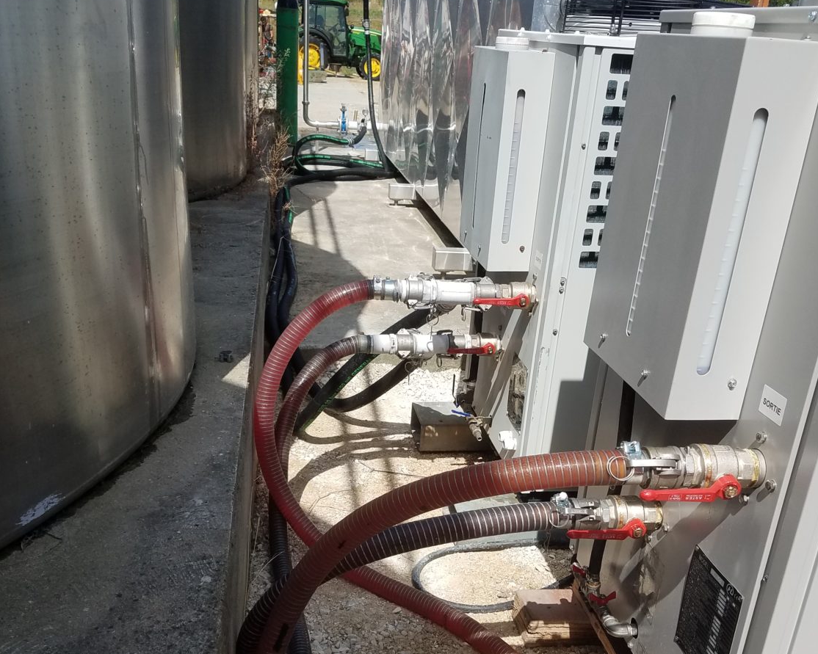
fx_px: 847
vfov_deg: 41.6
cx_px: 421
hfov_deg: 51.5
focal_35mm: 35
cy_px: 448
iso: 40
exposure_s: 1/2208
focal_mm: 4.2
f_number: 1.7
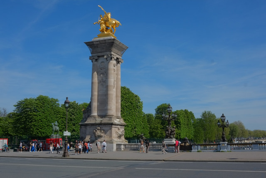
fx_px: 303
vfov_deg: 32.6
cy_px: 89
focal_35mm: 41
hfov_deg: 47.4
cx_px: 133
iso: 200
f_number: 13
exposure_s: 1/350
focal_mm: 27
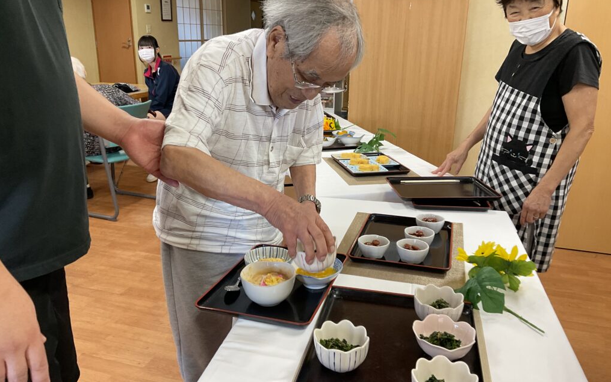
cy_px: 196
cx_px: 307
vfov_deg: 40.6
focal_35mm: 31
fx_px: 516
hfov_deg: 61.2
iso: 64
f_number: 1.8
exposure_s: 1/60
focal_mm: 3
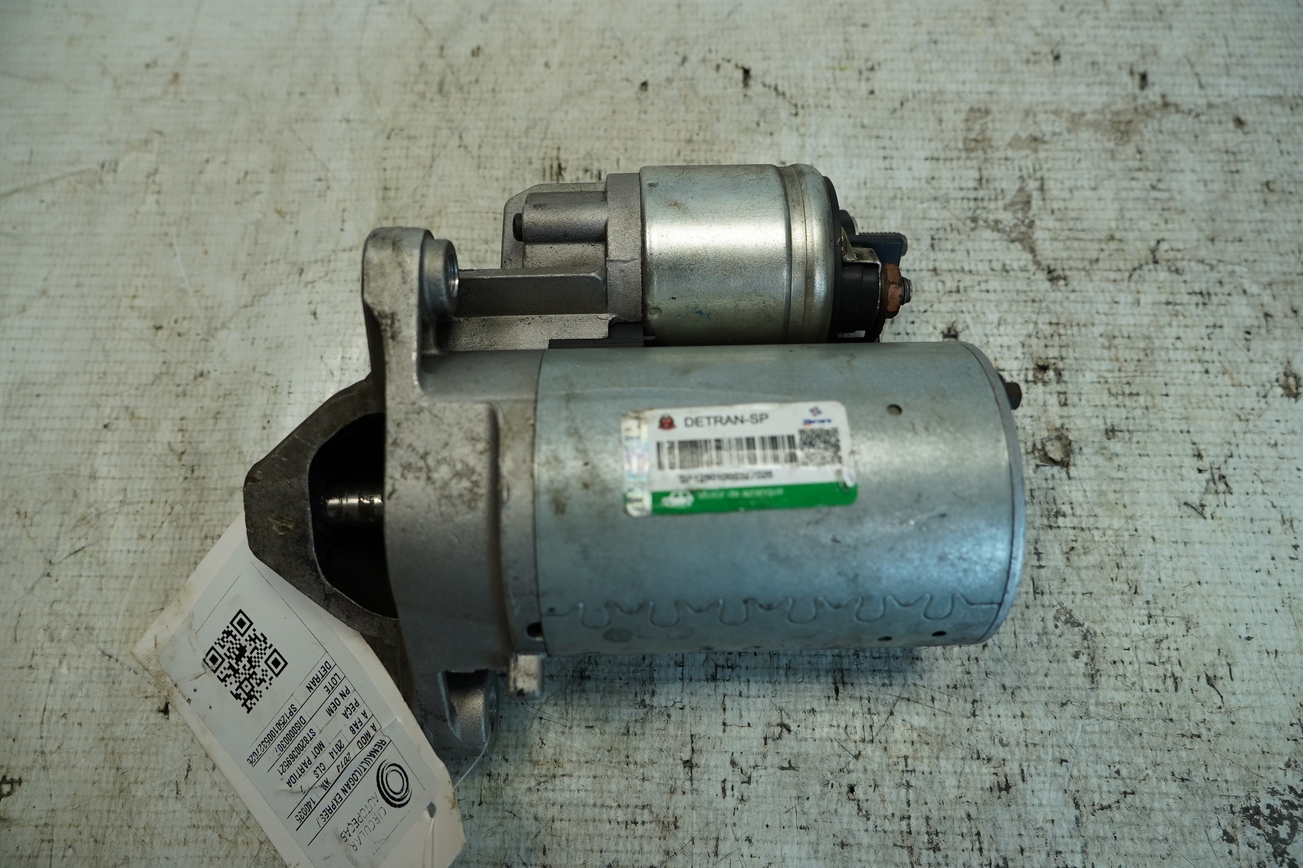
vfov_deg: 53.1
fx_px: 869
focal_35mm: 24
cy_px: 434
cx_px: 652
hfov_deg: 73.7
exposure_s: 1/160
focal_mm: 16
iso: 250
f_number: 4
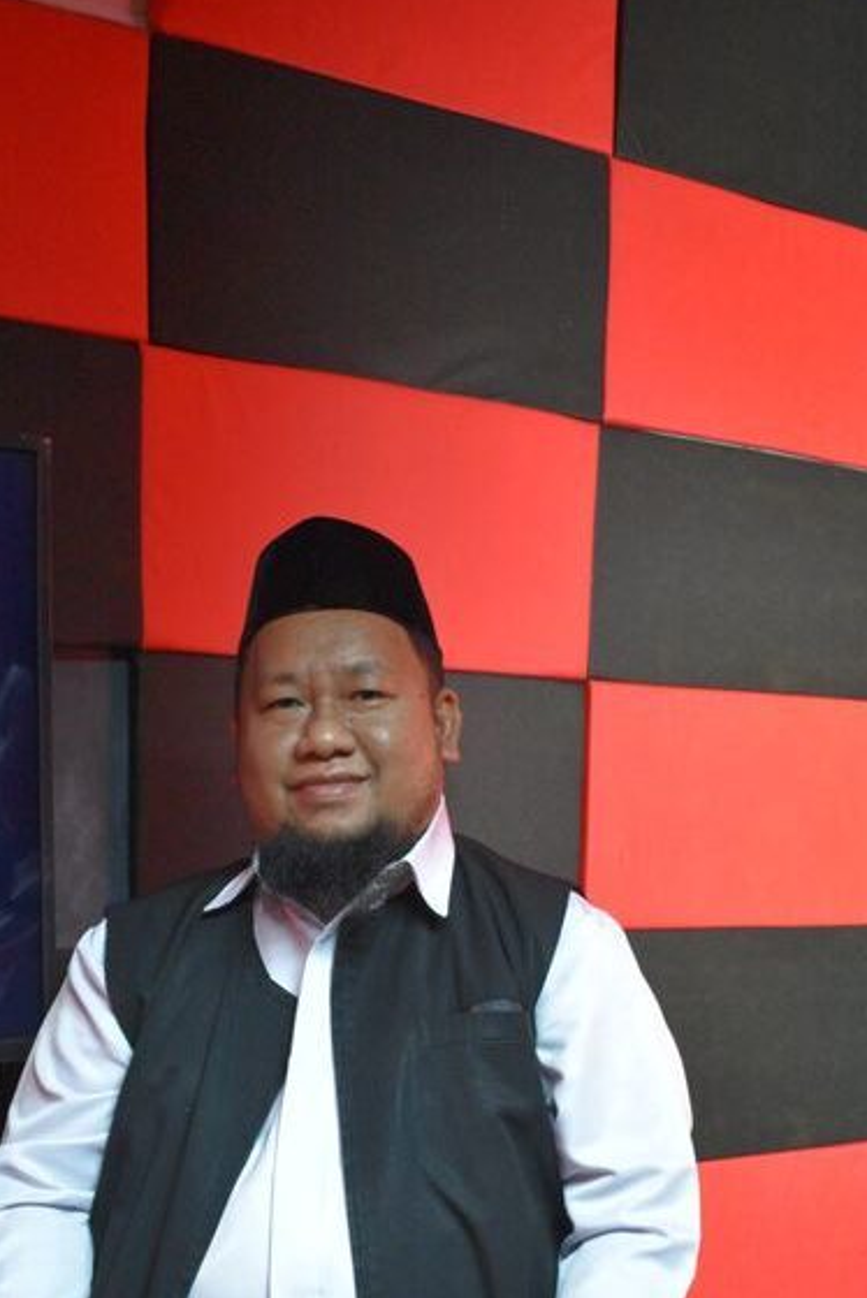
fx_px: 1912
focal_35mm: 53
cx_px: 380
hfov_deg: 25.5
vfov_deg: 36.4
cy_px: 1011
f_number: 3.8
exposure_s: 1/60
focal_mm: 22
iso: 3200
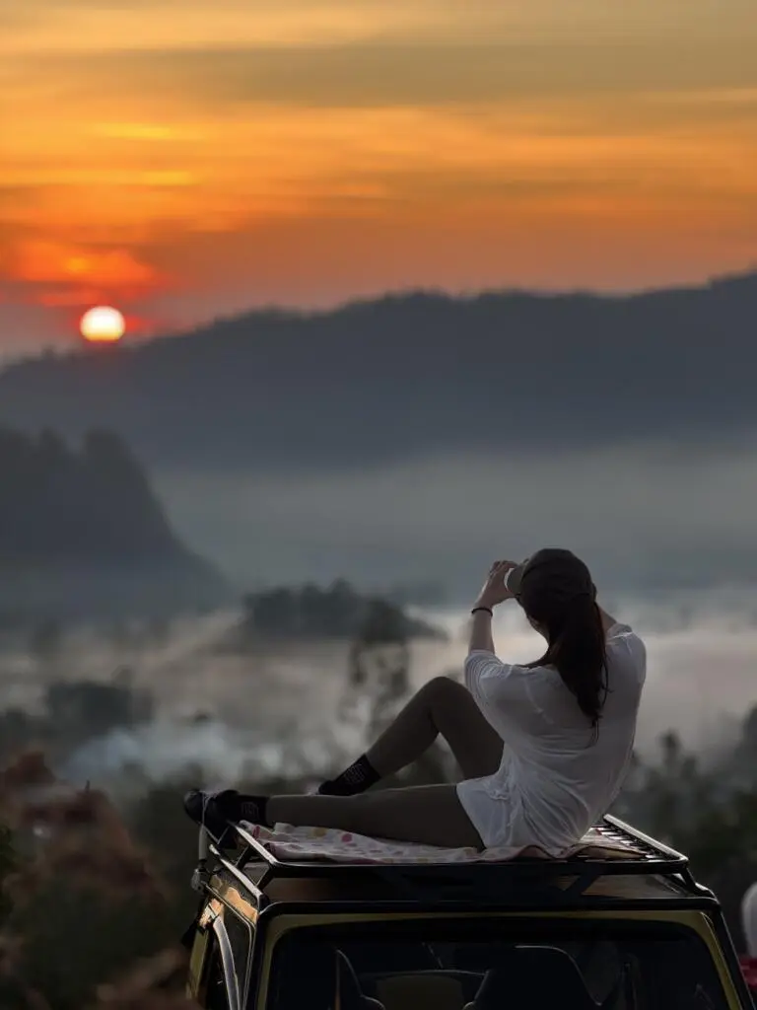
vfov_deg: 16.4
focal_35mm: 120
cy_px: 505
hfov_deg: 12.3
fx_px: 3499
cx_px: 378
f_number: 2.8
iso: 50
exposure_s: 1/105
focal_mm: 15.66
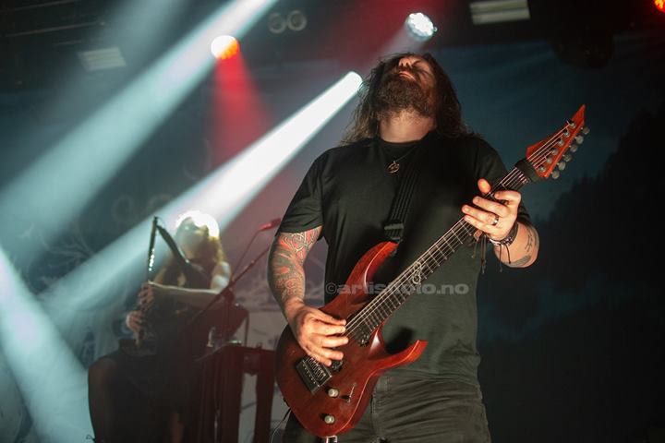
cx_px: 332
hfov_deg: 37.9
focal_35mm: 52
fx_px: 970
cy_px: 222
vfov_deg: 25.8
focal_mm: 35
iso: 1600
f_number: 1.8
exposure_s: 1/400
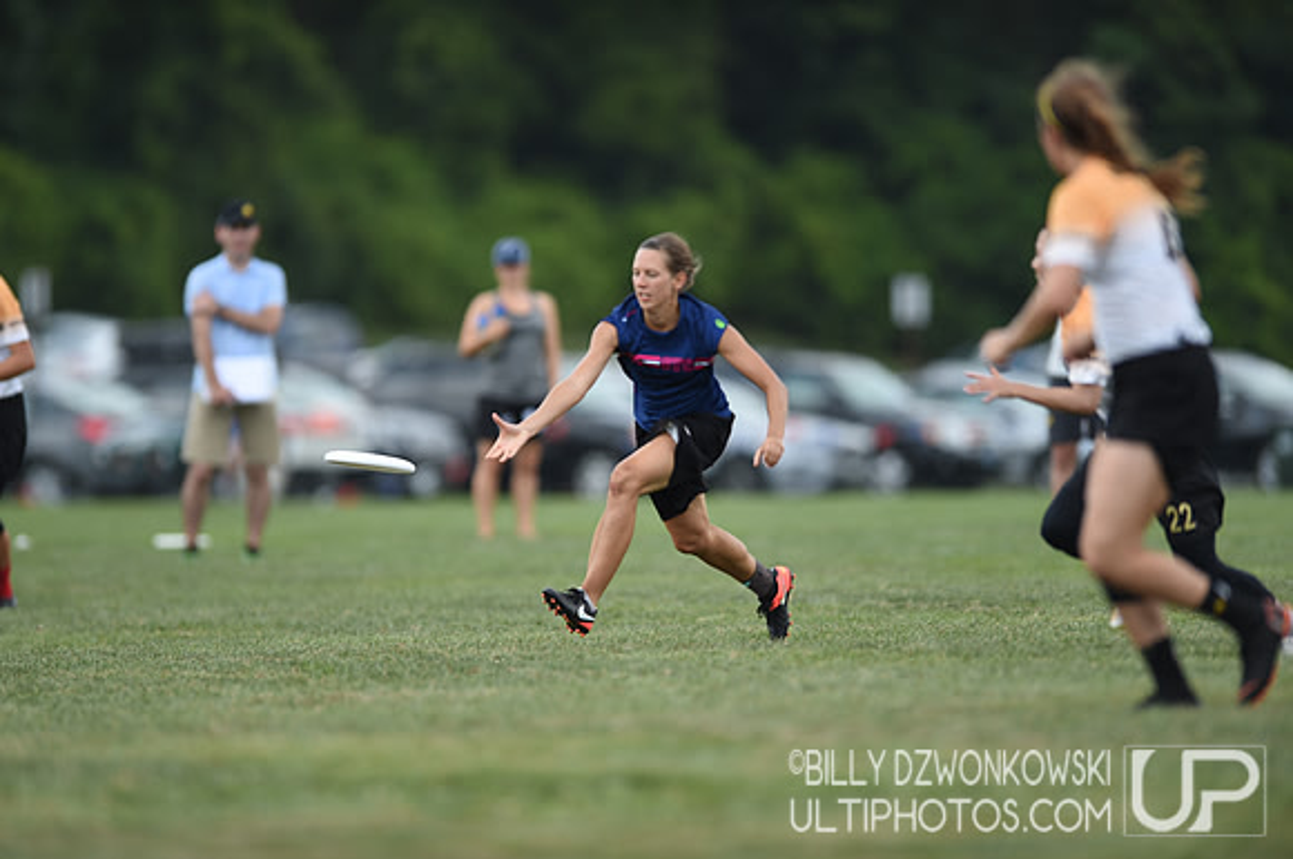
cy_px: 430
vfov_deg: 3.4
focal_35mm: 400
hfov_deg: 5.2
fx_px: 14347
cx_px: 646
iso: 100
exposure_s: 1/800
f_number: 2.8
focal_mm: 400
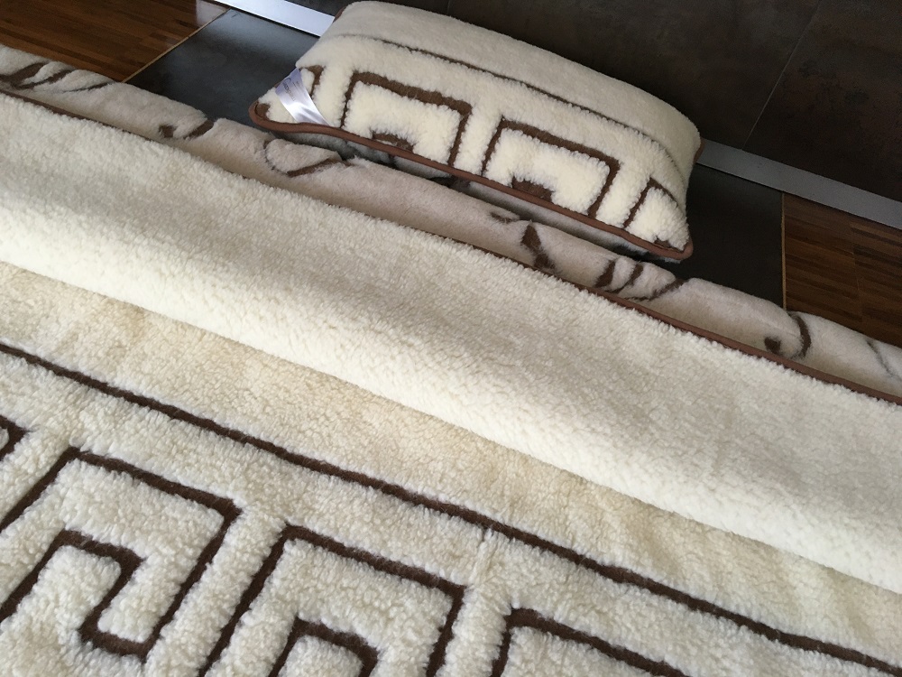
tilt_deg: -46.5
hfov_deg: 61.7
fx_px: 756
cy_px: 338
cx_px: 451
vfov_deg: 48.2
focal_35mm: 29
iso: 125
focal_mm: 4.15
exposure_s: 1/33
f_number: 2.2
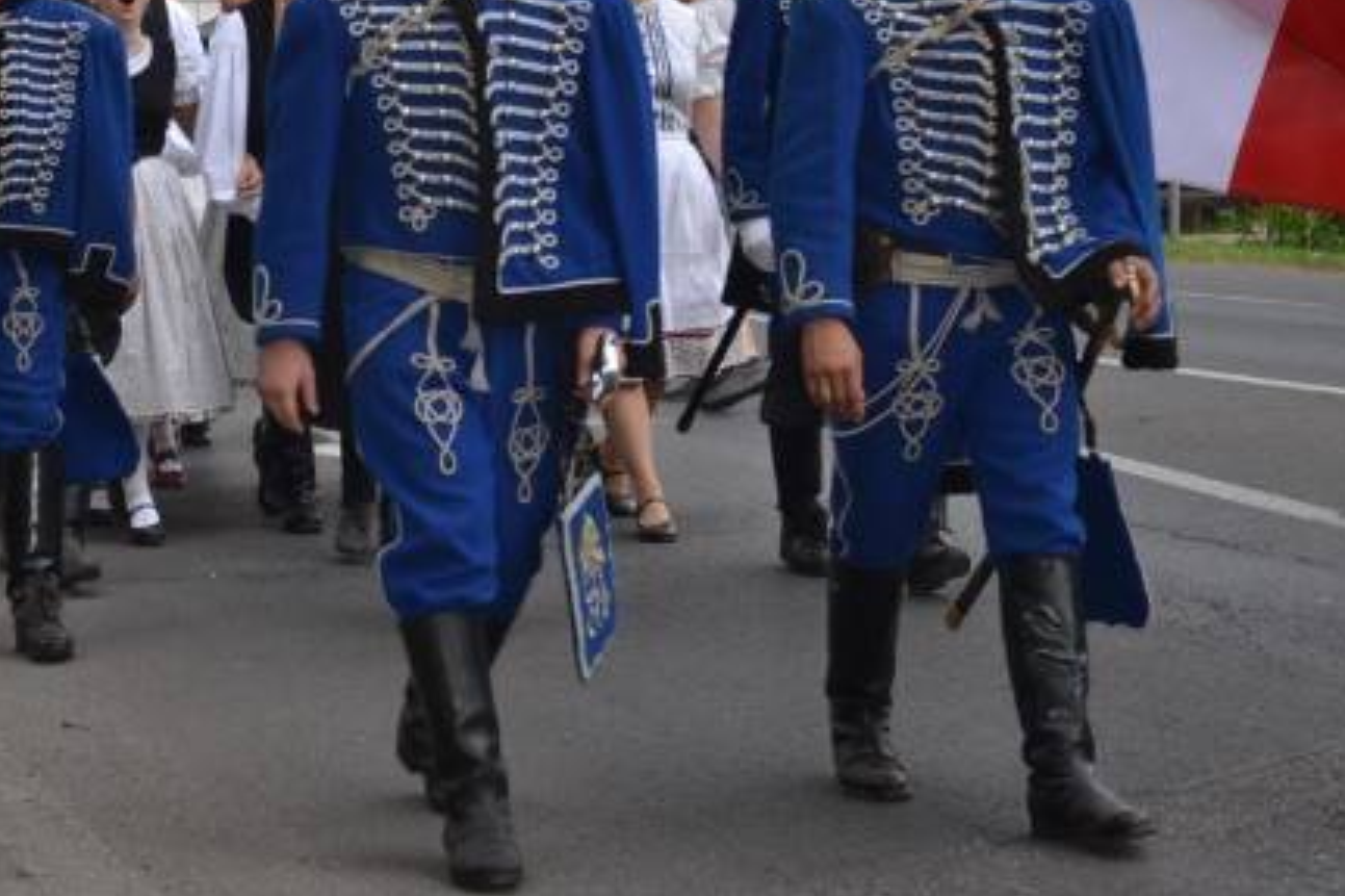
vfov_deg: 12.1
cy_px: 253
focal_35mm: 113
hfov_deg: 18.1
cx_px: 390
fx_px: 4214
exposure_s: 1/125
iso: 220
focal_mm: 45
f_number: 4.8
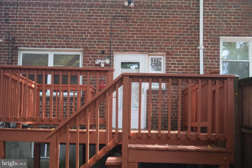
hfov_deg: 31.9
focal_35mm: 63
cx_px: 126
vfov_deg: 21.6
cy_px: 84
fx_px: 441
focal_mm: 42
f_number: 5
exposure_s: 1/100
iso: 400
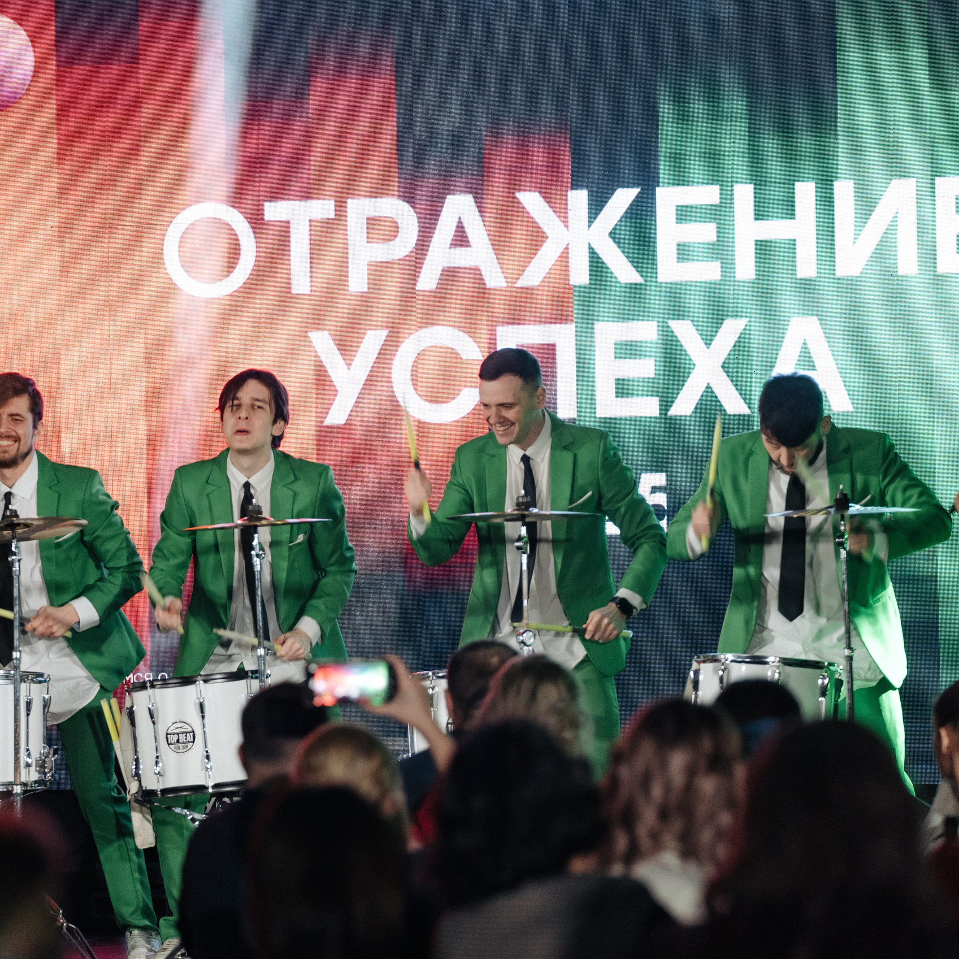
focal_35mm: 200
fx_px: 6269
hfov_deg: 8.7
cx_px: 418
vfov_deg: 8.7
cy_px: 477
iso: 2500
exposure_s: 1/160
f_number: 3.5
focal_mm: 156
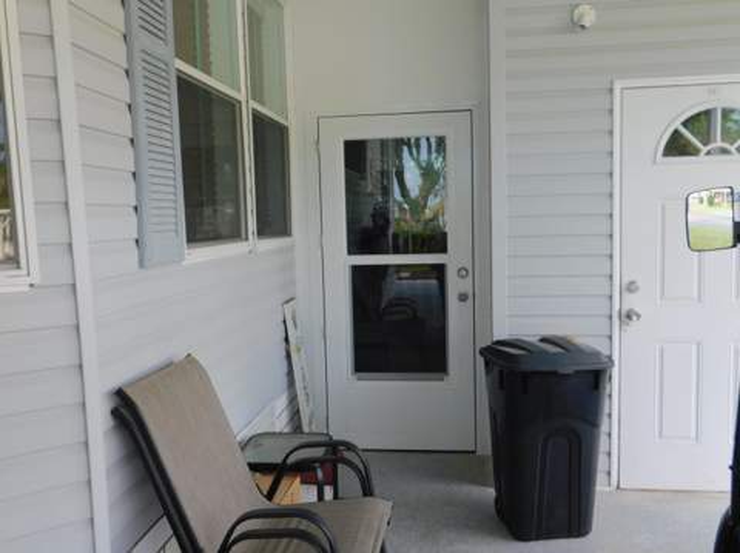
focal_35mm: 30
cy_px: 276
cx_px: 370
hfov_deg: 60.0
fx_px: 641
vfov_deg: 46.7
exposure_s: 1/50
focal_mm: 5.3
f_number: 3.2
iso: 125
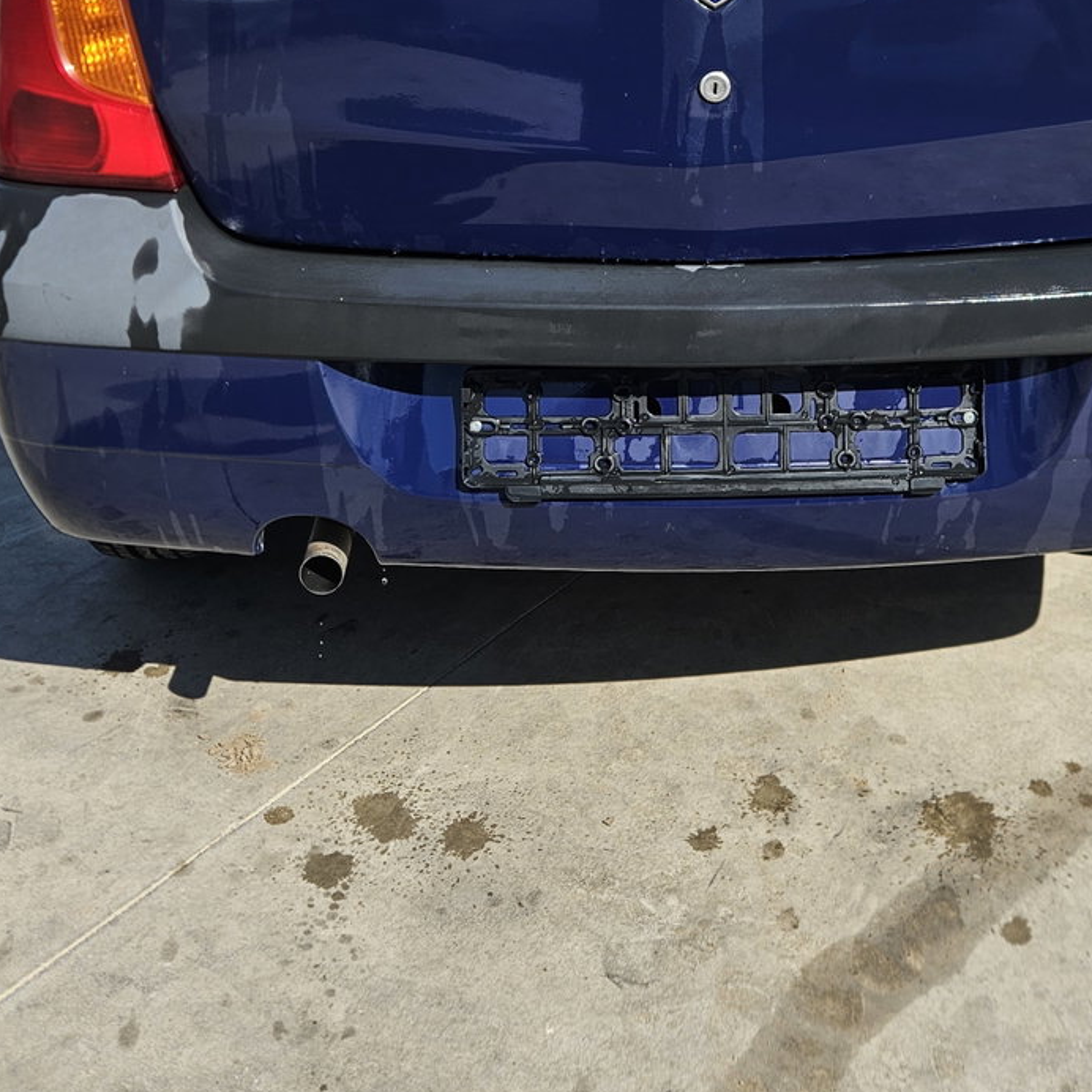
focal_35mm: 47
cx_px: 674
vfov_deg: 34.5
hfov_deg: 35.9
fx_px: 1677
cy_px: 155
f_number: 1.8
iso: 25
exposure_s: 1/1632
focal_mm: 5.4
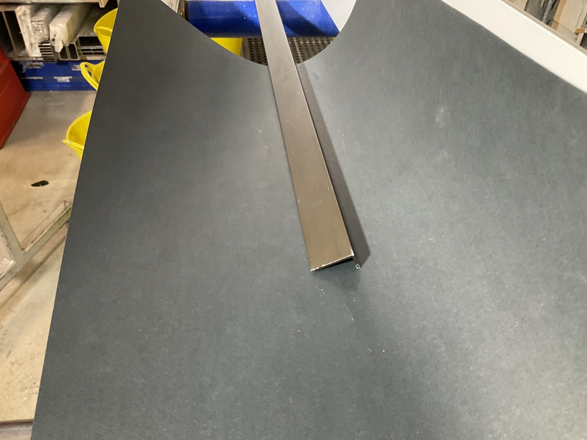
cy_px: 220
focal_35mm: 29
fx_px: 492
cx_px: 294
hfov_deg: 61.7
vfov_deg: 48.2
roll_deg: -2.1
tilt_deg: -41.7
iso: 160
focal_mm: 3
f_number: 1.8
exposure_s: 1/50
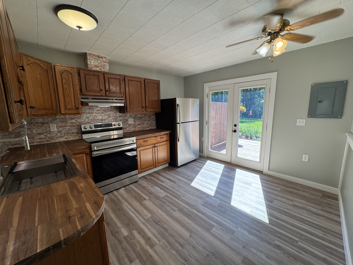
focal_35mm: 14
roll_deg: +0.6
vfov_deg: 85.7
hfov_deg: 102.1
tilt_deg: -10.7
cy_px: 132
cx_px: 176
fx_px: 143
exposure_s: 1/123
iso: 40
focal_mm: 2.22
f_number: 2.2
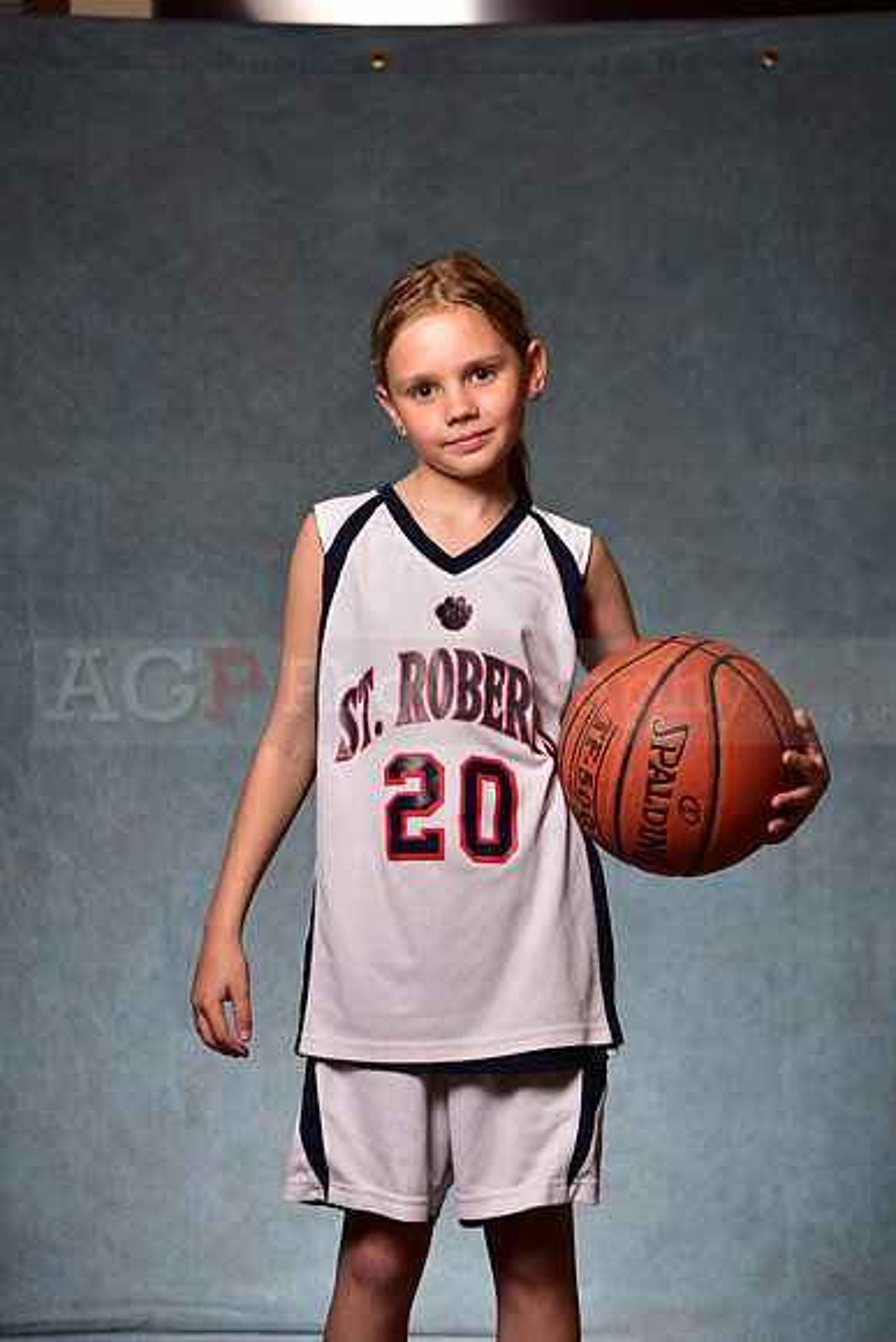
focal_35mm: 70
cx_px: 448
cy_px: 671
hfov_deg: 19.5
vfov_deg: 28.8
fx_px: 2612
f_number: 5
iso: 100
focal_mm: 70
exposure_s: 1/200
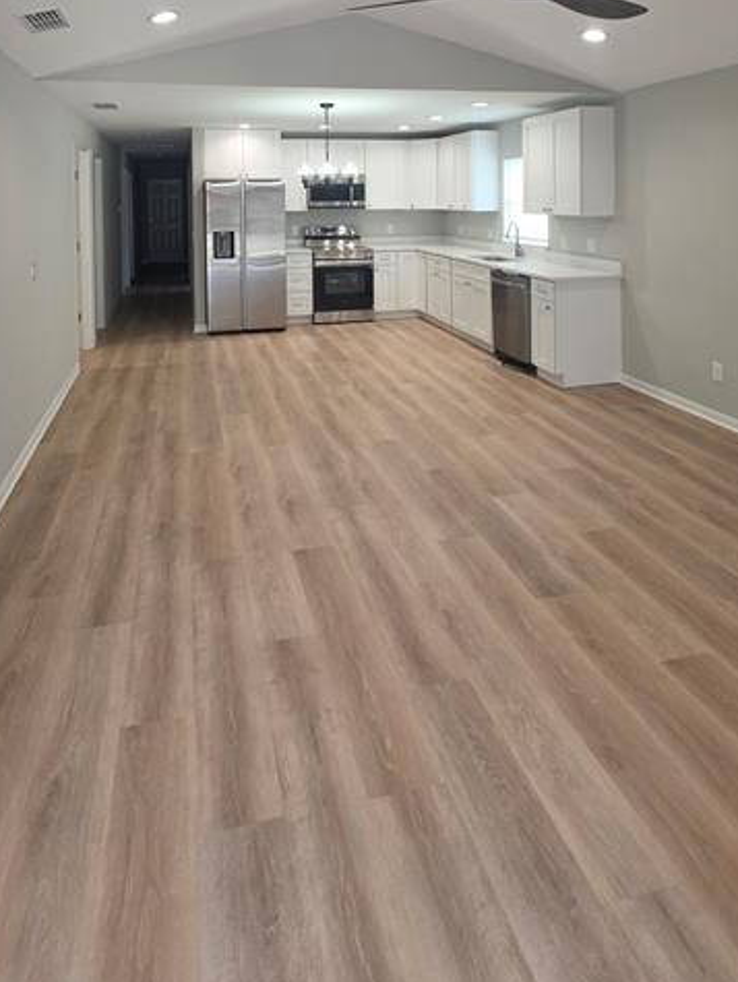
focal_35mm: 21
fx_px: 596
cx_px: 339
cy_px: 215
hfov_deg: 63.4
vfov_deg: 72.0
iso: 125
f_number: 1.9
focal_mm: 2.2
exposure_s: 1/120
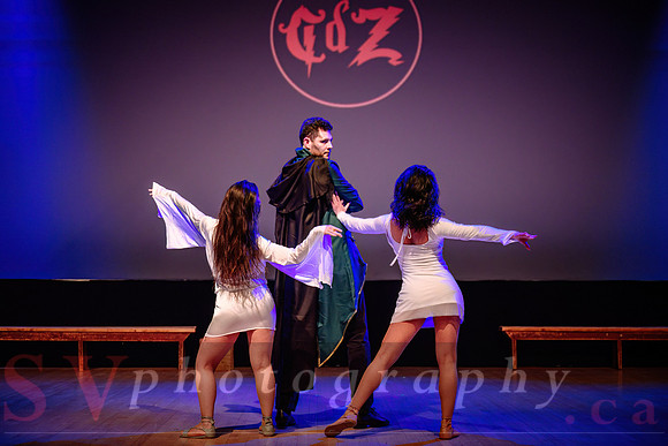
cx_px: 334
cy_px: 235
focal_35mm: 60
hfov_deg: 33.4
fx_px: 1114
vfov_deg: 22.6
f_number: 2.8
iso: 1600
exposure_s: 1/200
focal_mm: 57
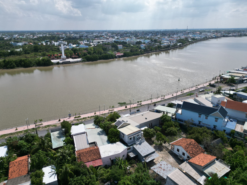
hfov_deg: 71.6
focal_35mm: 24
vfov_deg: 56.8
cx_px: 124
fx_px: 171
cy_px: 92
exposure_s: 1/4000
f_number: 1.7
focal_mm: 6.72
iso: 130
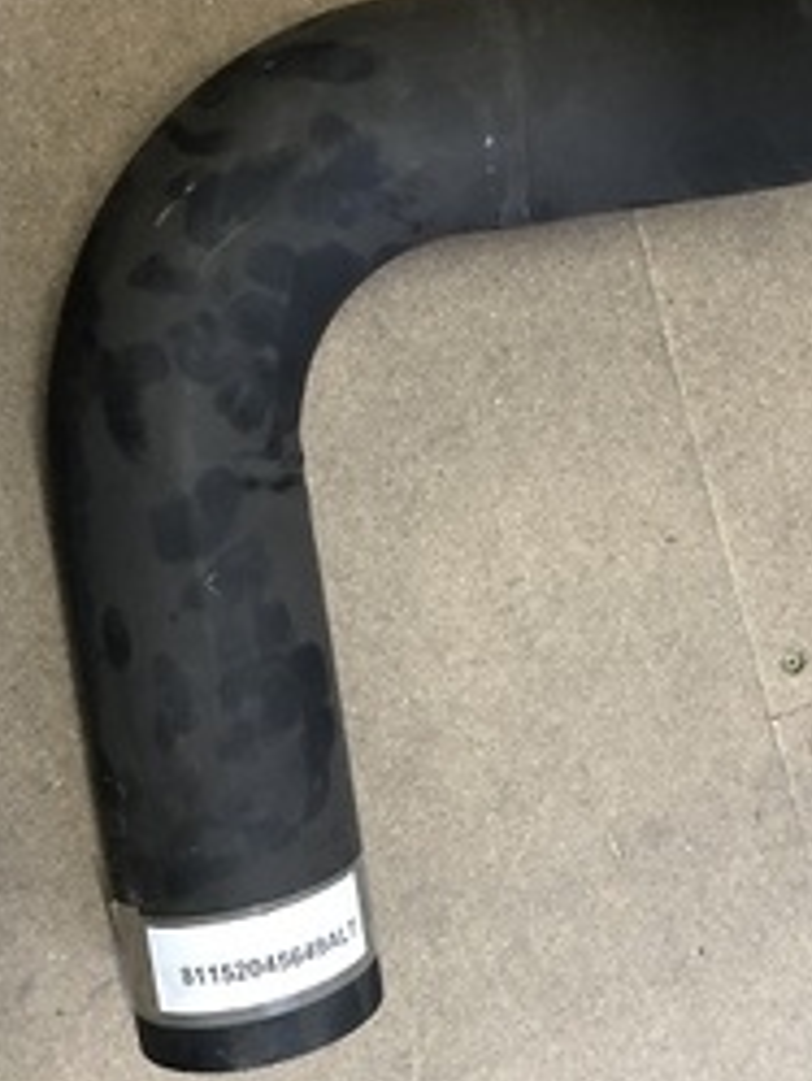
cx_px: 534
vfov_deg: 42.0
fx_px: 1406
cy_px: 499
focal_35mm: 45
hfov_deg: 32.0
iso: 50
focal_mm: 3.99
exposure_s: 1/15
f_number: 1.8
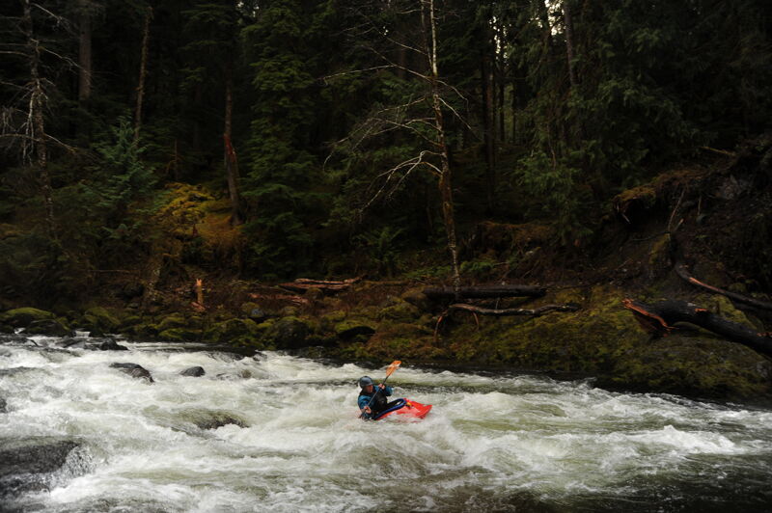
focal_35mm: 28
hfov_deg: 65.5
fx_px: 600
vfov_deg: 46.3
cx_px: 386
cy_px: 256
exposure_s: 1/200
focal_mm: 28
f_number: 5
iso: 400
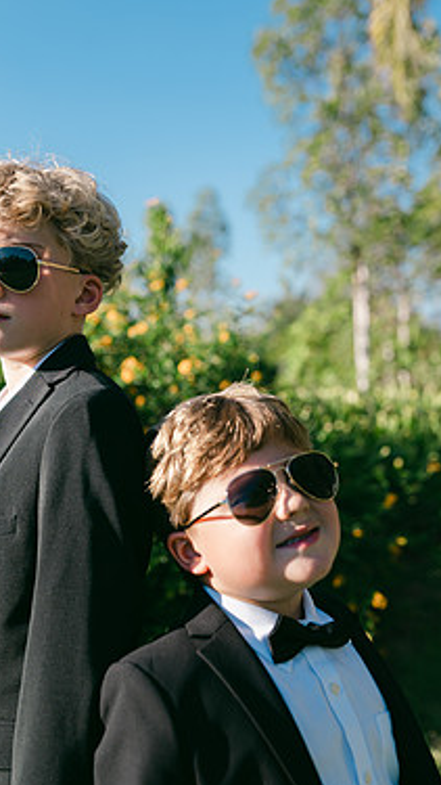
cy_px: 414
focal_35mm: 44
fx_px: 914
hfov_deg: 26.9
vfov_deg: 46.4
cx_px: 138
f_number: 2.5
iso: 64
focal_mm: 35
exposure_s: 1/1250
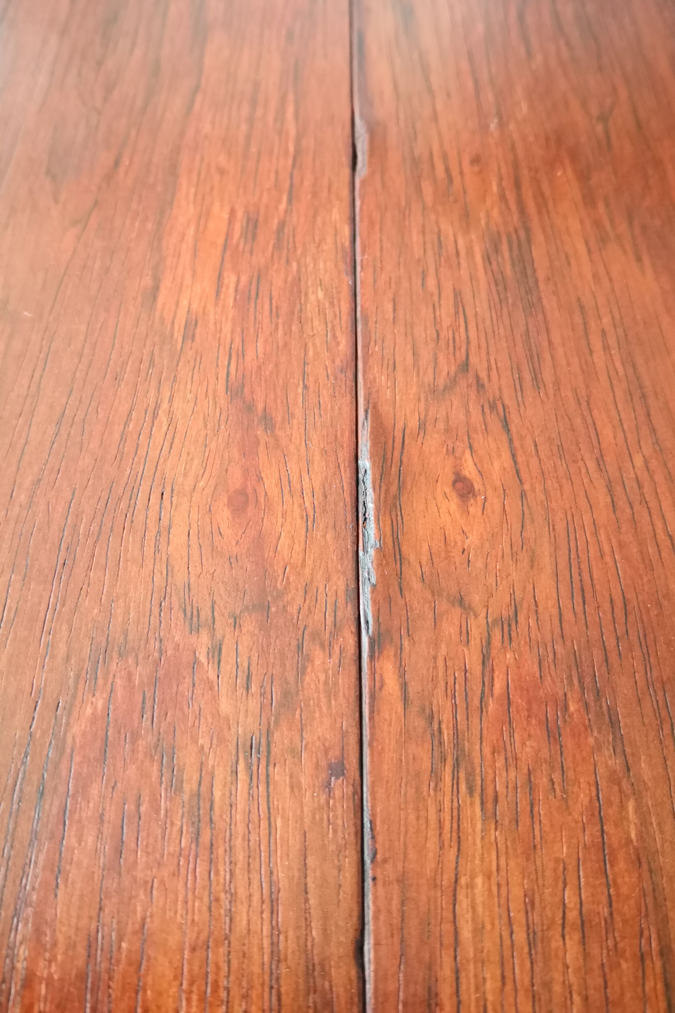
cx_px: 328
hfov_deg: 42.3
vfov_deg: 60.3
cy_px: 498
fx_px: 872
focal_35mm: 31
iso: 320
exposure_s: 1/33.3
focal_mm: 3.95
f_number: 1.6
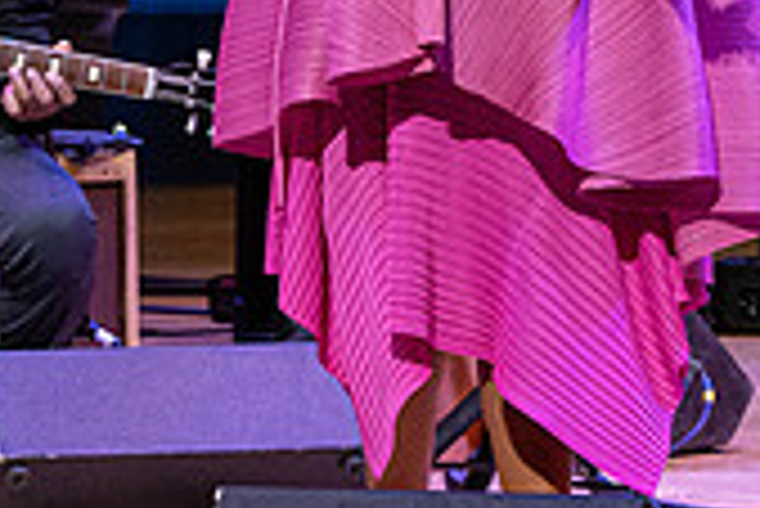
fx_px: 21910
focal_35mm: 1037
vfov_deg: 1.3
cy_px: -54
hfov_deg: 2.0
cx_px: 219
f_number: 8
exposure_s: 1/320
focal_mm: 282
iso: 4000
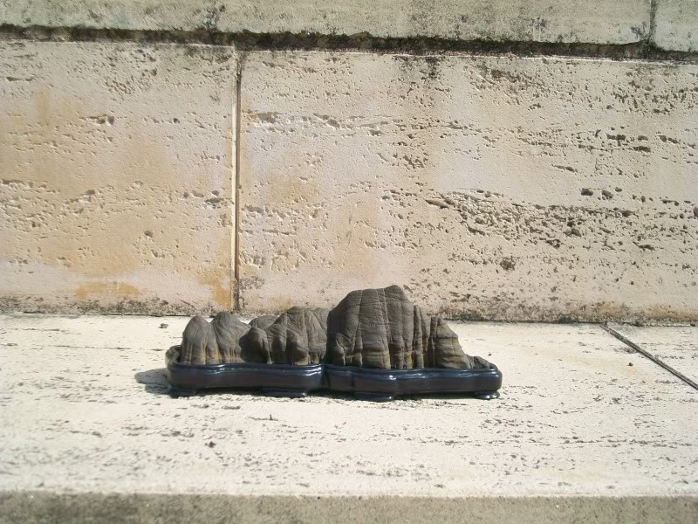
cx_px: 349
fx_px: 807
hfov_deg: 46.8
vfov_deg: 36.0
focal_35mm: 40
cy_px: 262
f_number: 3.2
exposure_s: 1/800
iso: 64
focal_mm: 7.1
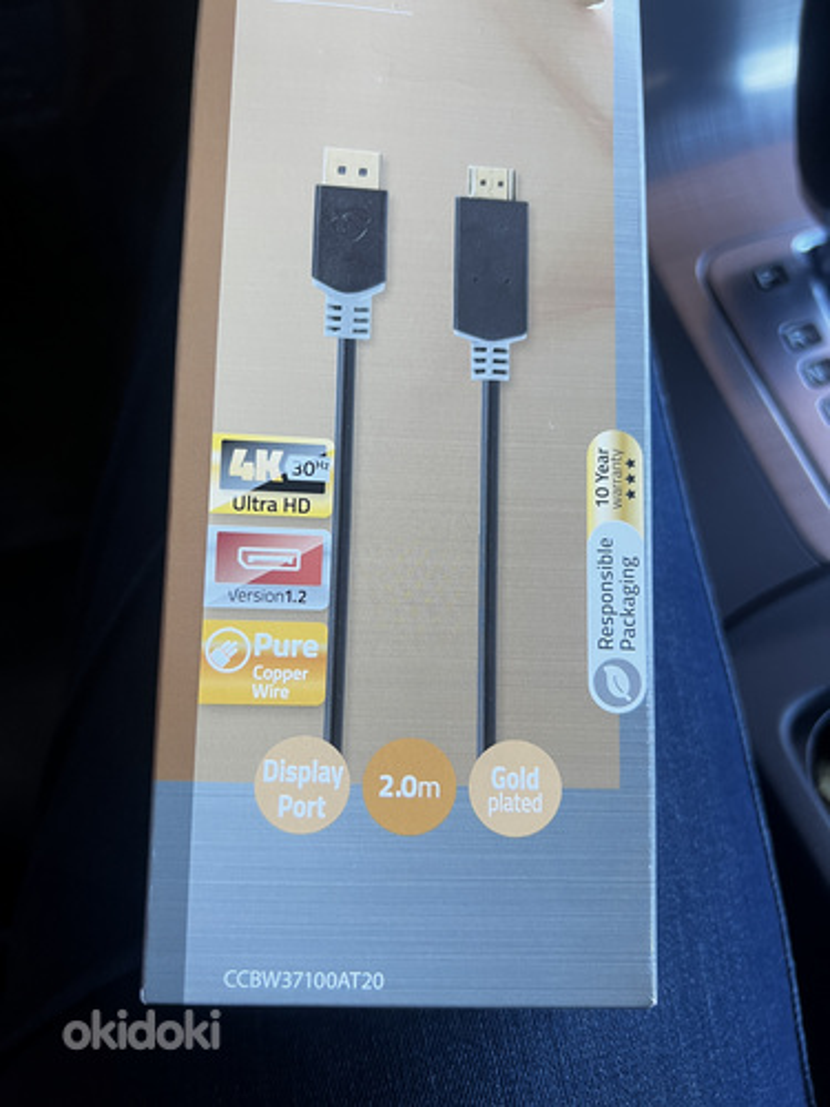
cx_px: 415
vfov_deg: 67.3
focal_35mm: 26
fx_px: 831
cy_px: 554
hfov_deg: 53.1
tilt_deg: -68.0
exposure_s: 1/95
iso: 125
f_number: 1.5
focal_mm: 5.7
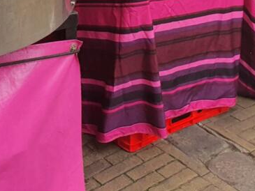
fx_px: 538
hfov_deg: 24.4
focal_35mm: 73
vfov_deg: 18.4
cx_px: -44
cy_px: -73
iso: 50
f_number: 2.4
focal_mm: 4.32
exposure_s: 1/223
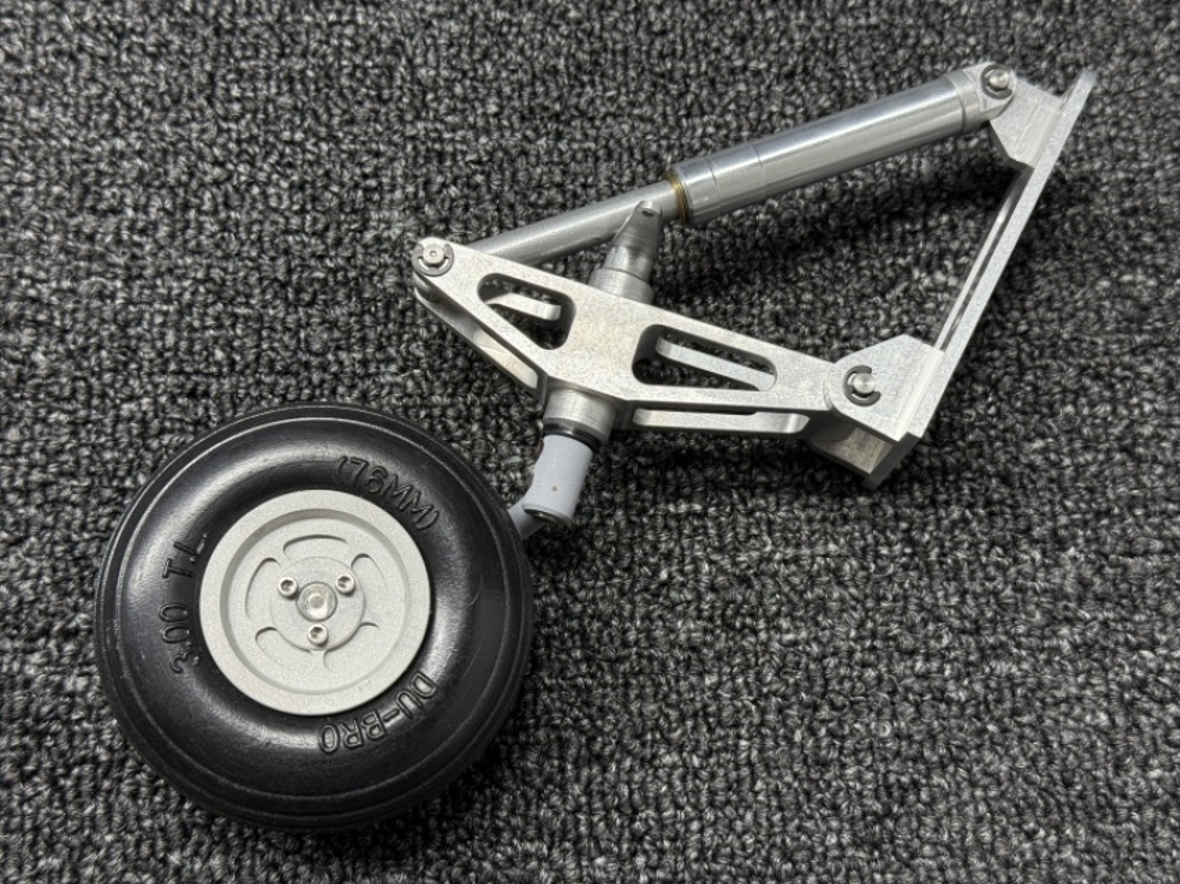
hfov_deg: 39.7
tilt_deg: -69.9
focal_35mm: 48
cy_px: 442
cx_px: 590
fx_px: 1636
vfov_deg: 30.3
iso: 50
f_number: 1.78
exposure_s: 1/50
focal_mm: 6.76
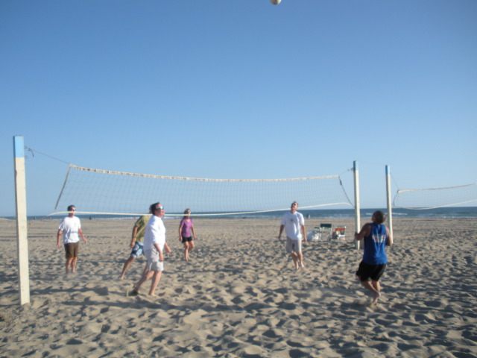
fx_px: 496
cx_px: 238
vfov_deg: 39.7
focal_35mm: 36
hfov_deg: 51.4
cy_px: 179
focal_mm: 6.3
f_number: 3.5
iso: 64
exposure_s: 1/546
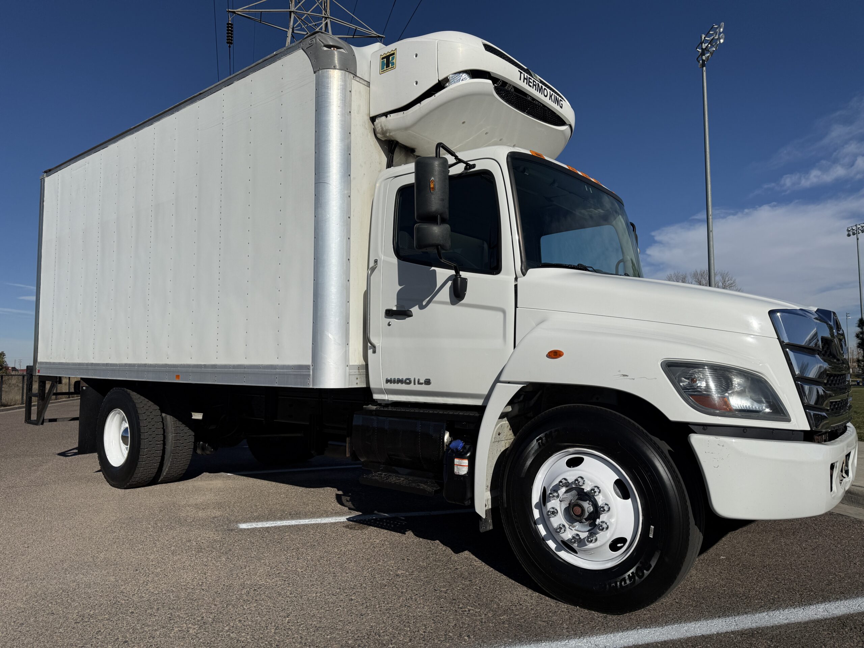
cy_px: 324
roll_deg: +0.2
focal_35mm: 24
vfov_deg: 56.8
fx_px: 599
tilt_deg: +5.5
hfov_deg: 71.6
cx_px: 432
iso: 64
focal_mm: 6.76
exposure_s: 1/14286
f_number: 1.78
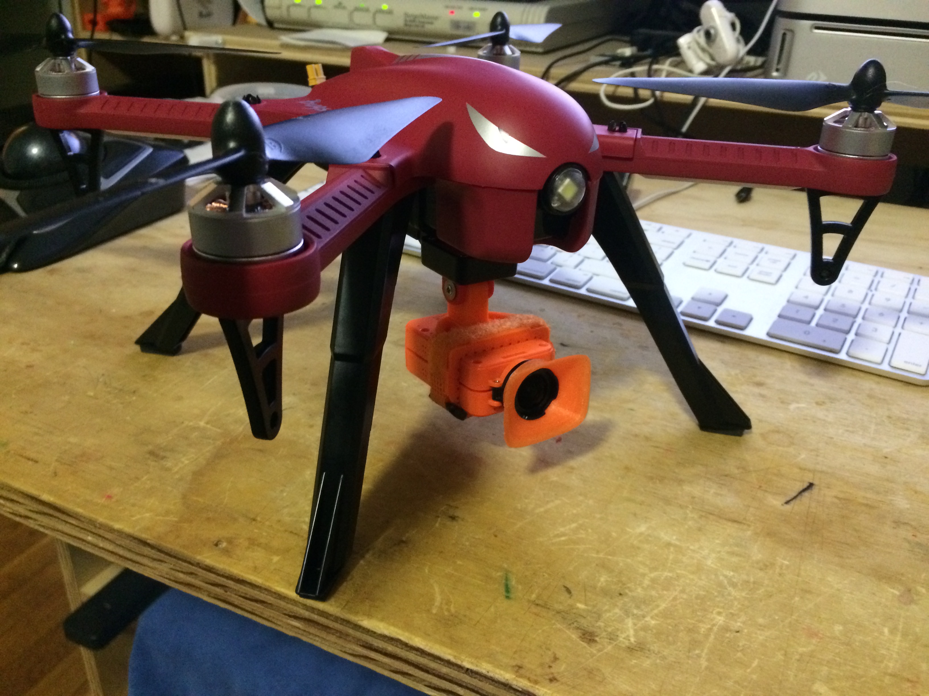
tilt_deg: -27.1
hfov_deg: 61.7
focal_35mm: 29
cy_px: 348
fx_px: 778
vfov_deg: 48.2
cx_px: 464
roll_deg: -1.8
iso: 500
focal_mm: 4.15
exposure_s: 1/15
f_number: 2.2
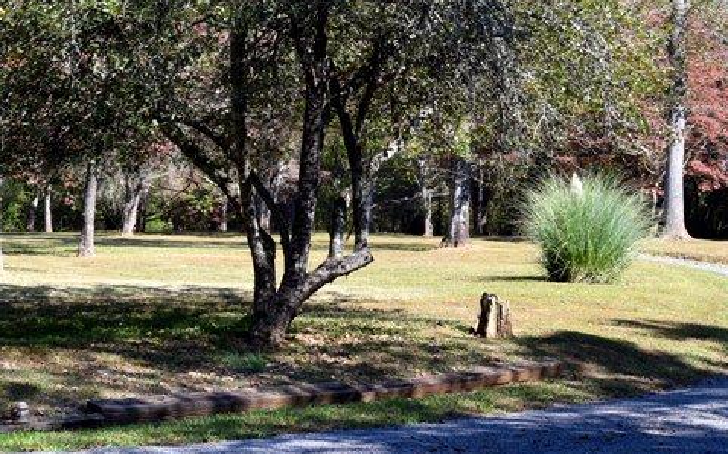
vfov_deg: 15.4
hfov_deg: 24.5
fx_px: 1676
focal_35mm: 85
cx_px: 364
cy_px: 233
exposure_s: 1/250
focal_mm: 55
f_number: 8
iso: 320
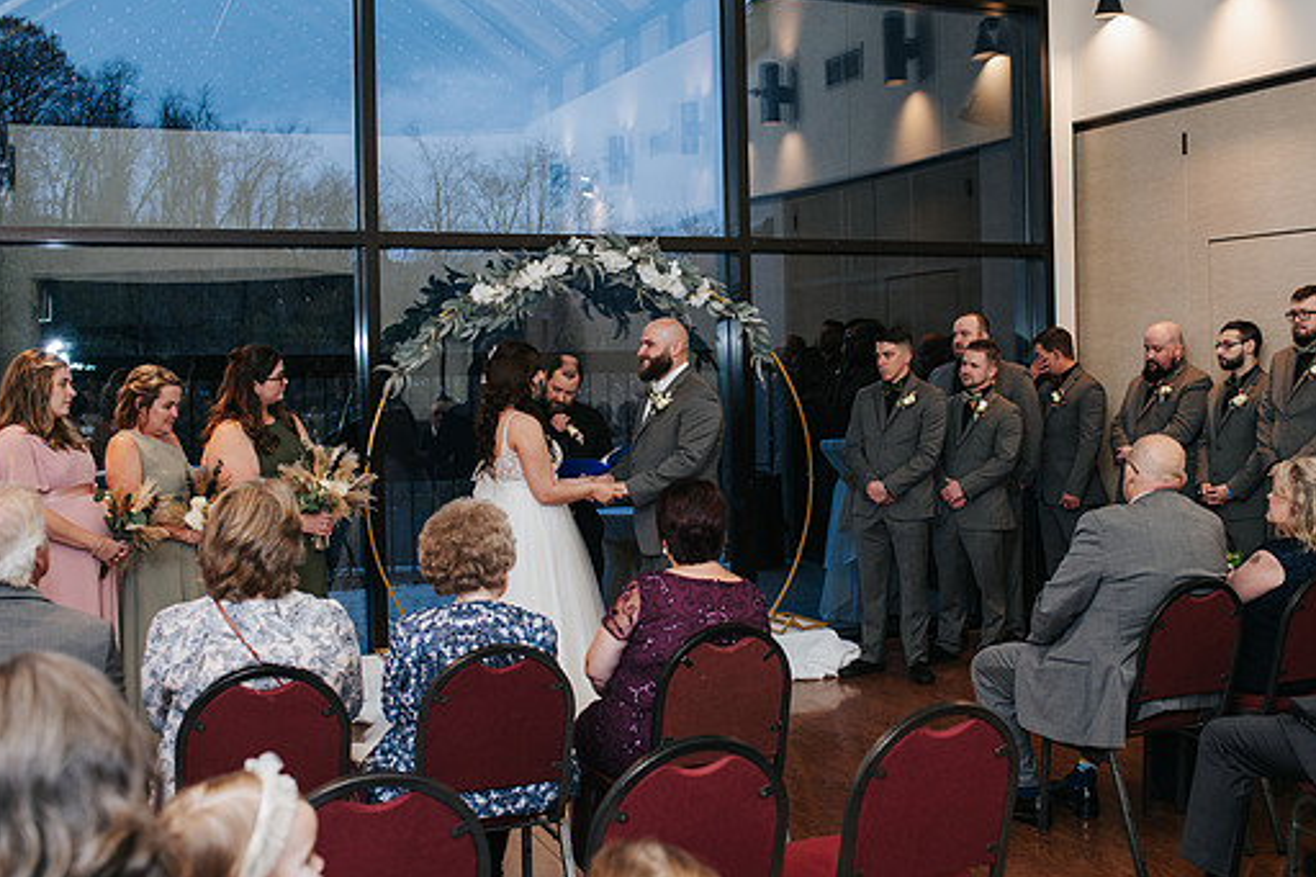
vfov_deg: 32.6
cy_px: 388
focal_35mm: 41
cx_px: 684
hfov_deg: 47.4
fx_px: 1498
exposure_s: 1/200
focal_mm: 35
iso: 800
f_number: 3.2
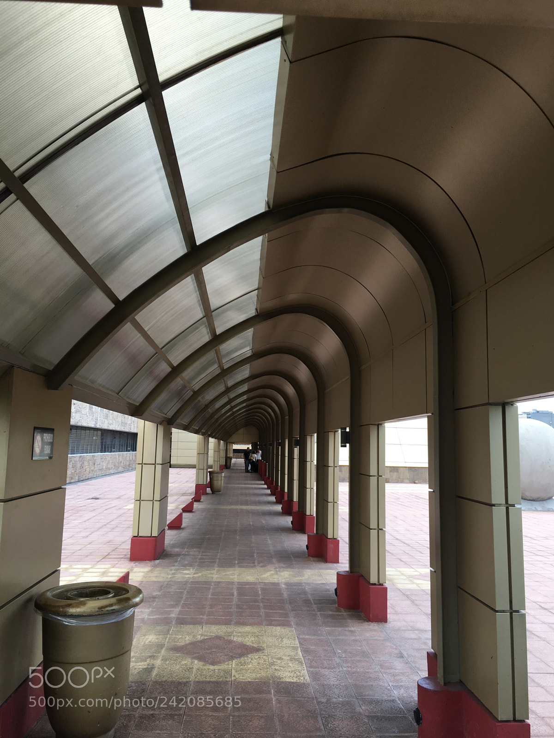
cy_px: 369
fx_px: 619
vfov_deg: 61.7
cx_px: 277
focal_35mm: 29
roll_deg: -1.5
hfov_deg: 48.2
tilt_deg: +9.0
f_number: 2.2
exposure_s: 1/222
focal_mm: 4.15
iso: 25
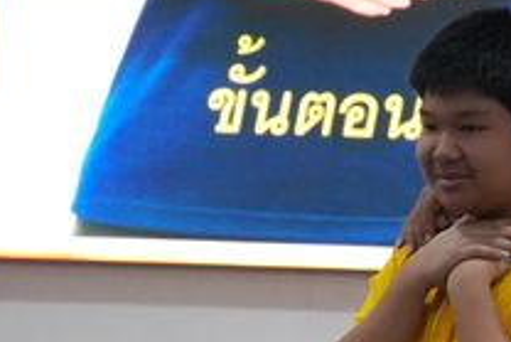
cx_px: 275
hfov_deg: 3.9
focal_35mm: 525
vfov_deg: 2.6
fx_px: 7463
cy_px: 319
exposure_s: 1/200
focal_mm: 73
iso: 4000
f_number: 5.6
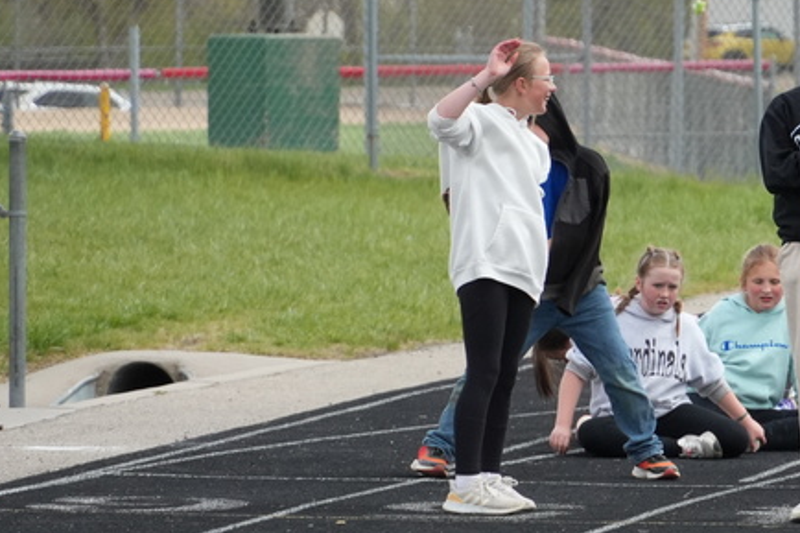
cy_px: 176
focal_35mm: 478
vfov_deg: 2.9
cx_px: 861
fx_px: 10622
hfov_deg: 4.3
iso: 800
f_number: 5.6
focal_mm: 135
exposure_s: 1/2000
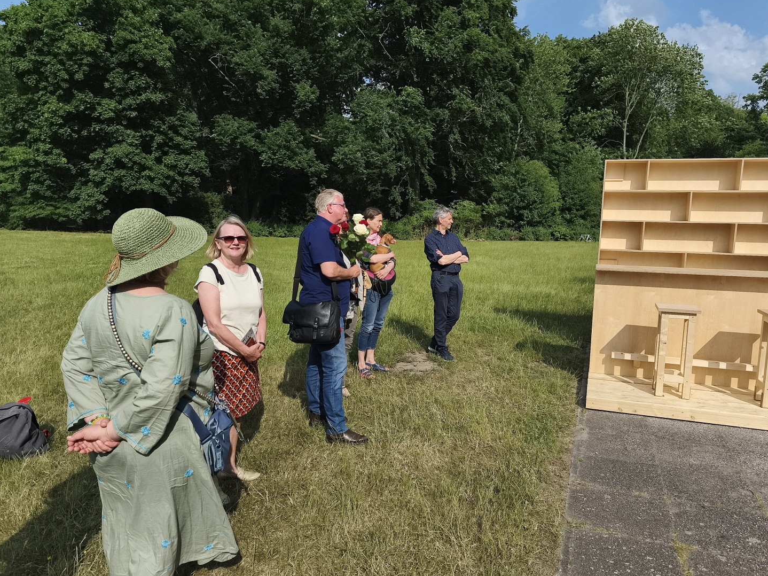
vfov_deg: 56.8
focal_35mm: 24
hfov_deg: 71.6
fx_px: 532
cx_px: 397
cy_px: 295
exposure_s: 1/1236
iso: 50
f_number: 1.65
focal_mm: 6.14
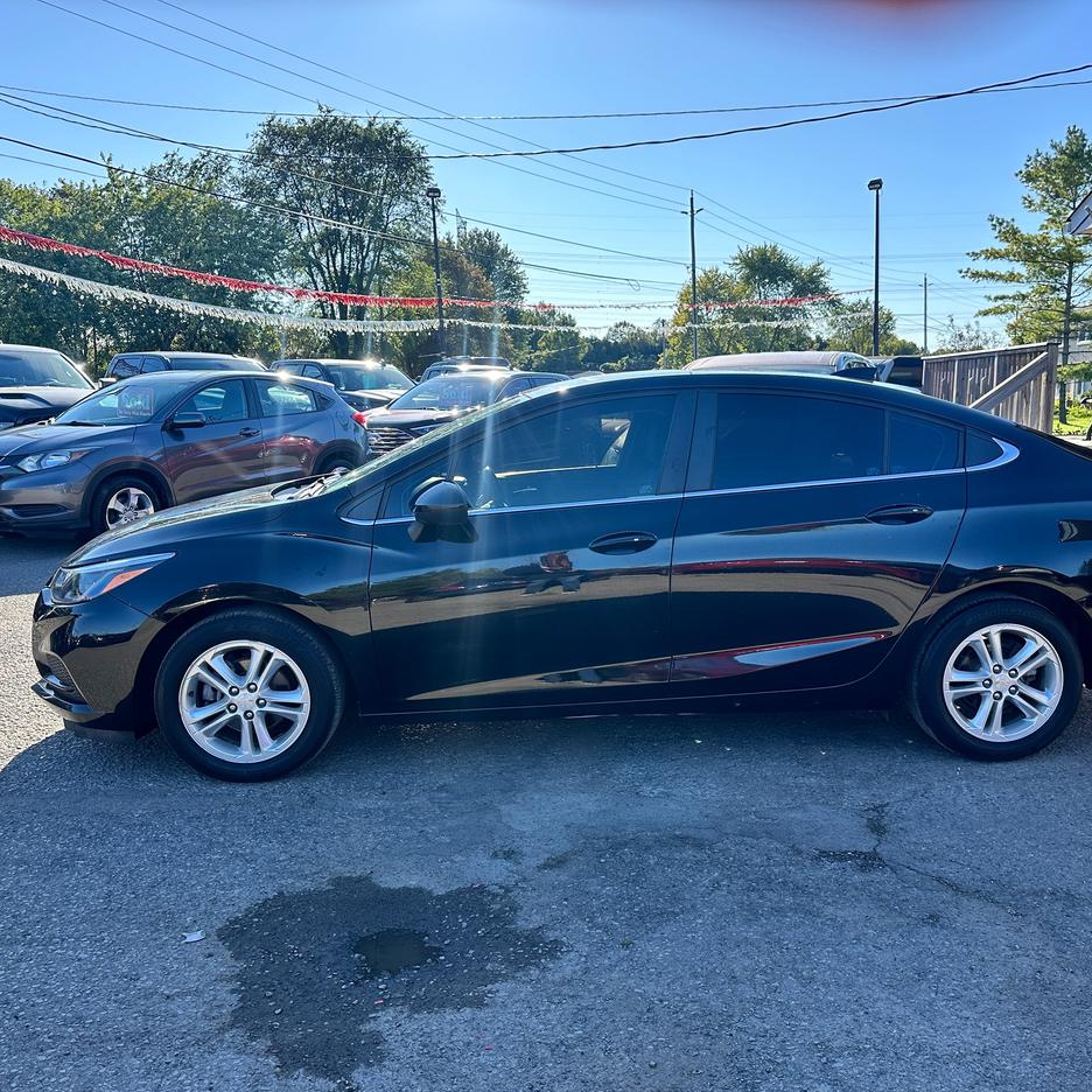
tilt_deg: -8.0
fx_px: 1035
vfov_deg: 55.6
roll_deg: +0.0
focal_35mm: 29
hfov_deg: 55.6
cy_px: 559
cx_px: 588
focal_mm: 6.86
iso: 80
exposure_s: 1/1562
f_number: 1.78
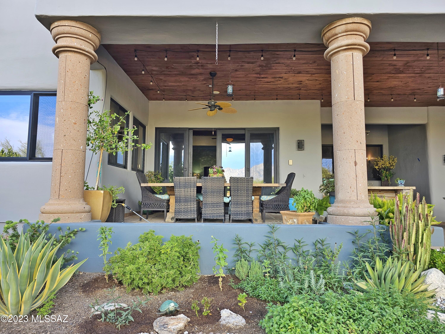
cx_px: 222
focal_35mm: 23
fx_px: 296
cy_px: 167
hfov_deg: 73.9
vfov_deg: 58.9
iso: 40
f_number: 1.7
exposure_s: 1/180
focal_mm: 6.3
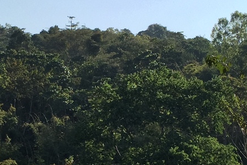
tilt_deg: -4.3
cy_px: 195
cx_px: 72
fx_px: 768
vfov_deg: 12.0
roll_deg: +0.5
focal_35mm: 112
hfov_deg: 18.2
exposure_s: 1/1980
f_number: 2.2
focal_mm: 4.15
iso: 32
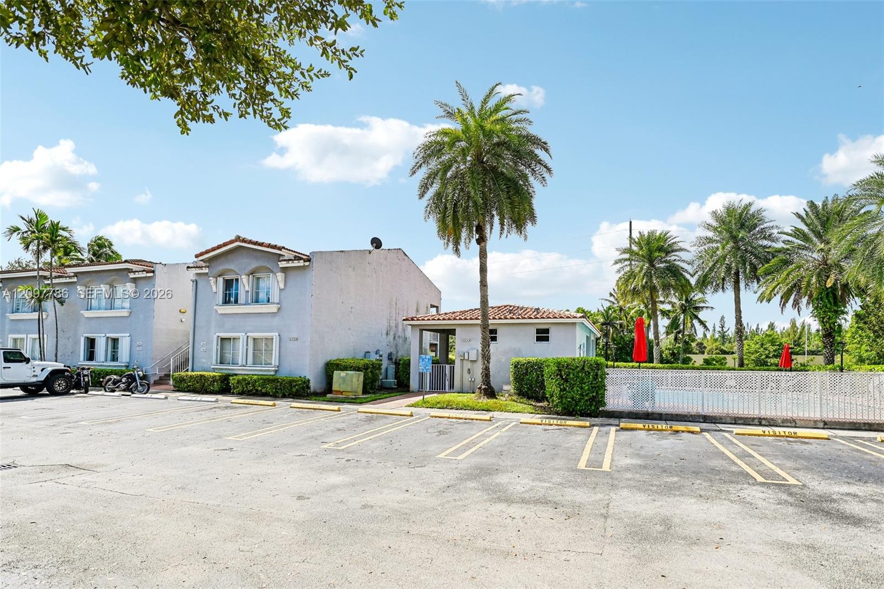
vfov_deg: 67.4
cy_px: 294
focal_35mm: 18
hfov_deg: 90.0
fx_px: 442
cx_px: 442
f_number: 3.5
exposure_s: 1/2000
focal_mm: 18
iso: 100
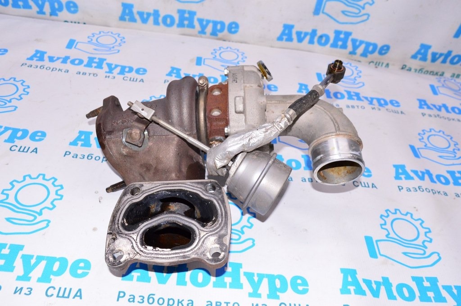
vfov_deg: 39.9
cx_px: 230
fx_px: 422
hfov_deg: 57.3
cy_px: 153
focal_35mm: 33
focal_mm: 22
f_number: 8
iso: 1600
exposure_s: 1/200
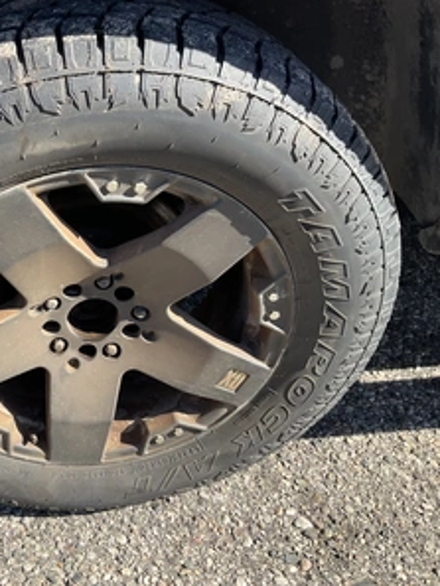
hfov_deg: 35.0
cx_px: 53
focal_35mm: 39
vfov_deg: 47.8
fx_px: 660
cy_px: 294
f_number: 1.8
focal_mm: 3
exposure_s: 1/367
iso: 25
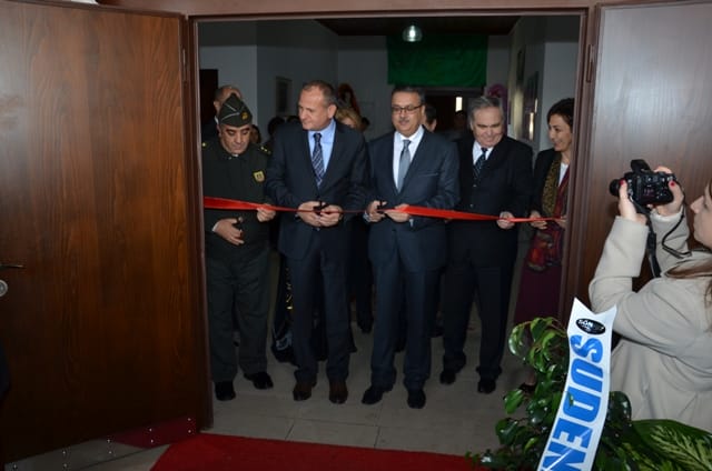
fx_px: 622
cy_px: 236
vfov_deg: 41.5
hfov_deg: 59.6
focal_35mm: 32
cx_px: 356
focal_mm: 21
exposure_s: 1/60
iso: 500
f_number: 6.3
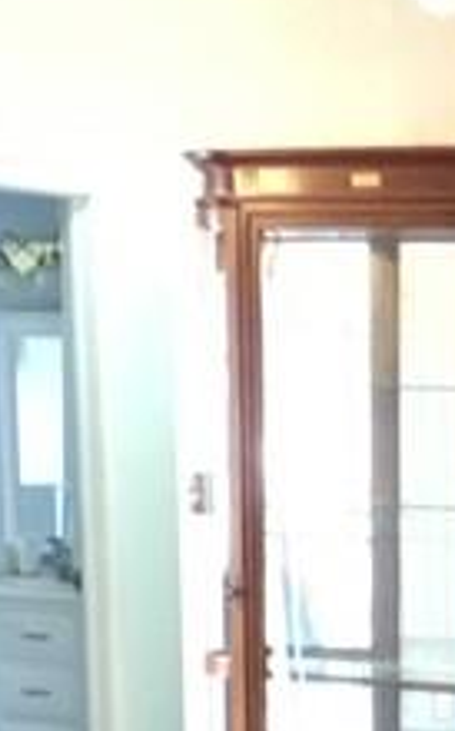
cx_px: 764
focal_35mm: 153
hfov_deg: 8.3
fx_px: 3044
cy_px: 1063
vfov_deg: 13.0
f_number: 2.4
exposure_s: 1/15
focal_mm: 3.3
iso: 200
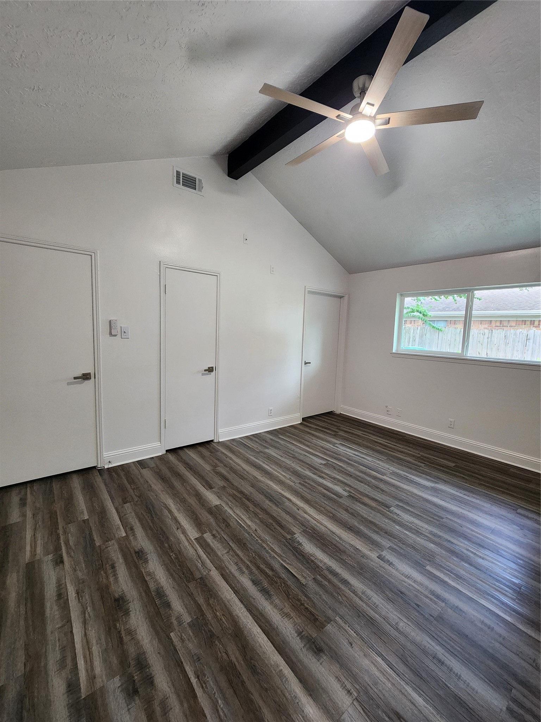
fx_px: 271
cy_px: 361
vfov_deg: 106.2
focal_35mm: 13
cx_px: 270
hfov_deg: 89.9
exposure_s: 1/60
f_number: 2.2
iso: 320
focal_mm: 2.2
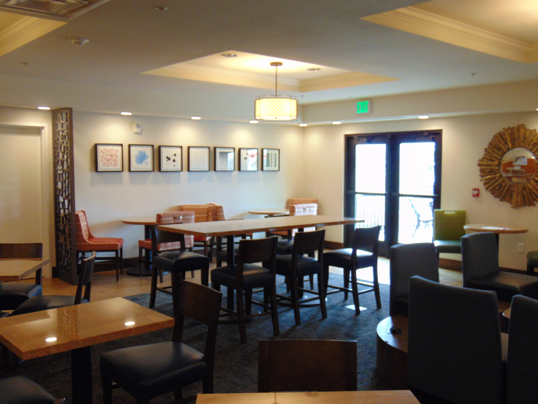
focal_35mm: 35
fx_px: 544
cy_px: 202
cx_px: 269
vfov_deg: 40.7
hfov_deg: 52.6
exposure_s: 1/30
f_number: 3.2
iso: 200
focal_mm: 6.3
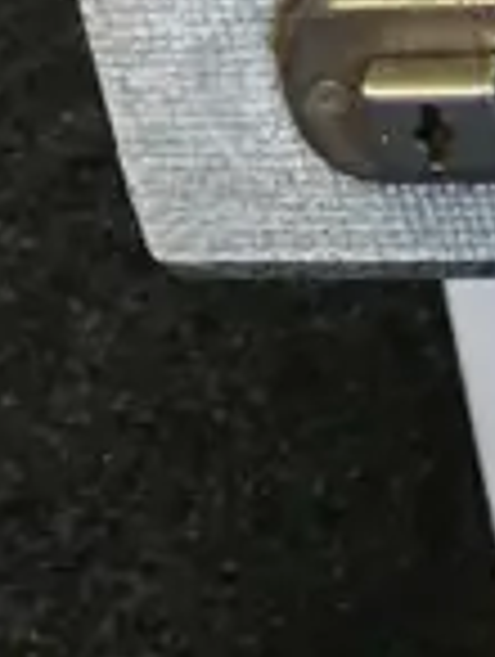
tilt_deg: -21.9
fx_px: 3859
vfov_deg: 7.7
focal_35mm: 203
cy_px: -1638
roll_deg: +1.7
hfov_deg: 6.6
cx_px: 1552
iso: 50
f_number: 2.2
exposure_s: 1/33
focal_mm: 4.15
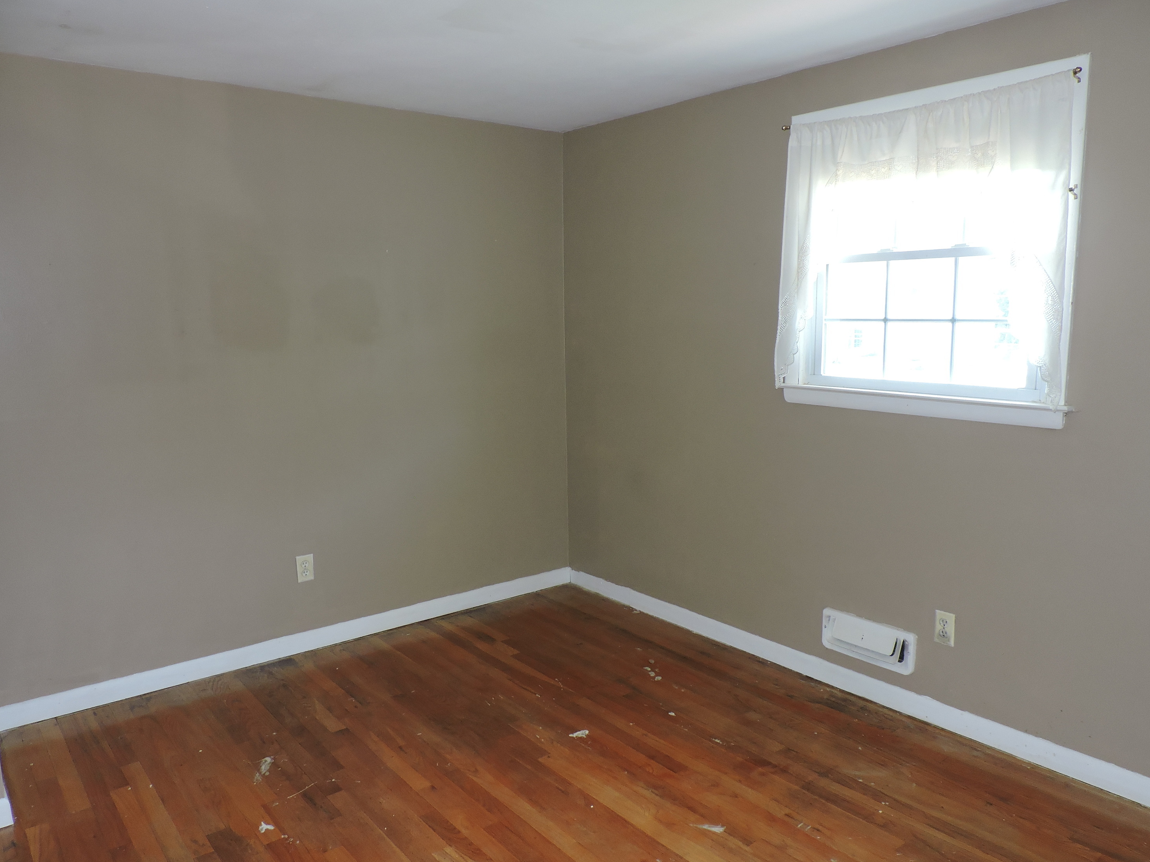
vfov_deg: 54.9
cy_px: 446
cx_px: 576
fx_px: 831
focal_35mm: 25
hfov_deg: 69.4
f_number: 3
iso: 200
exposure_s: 1/30
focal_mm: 4.3
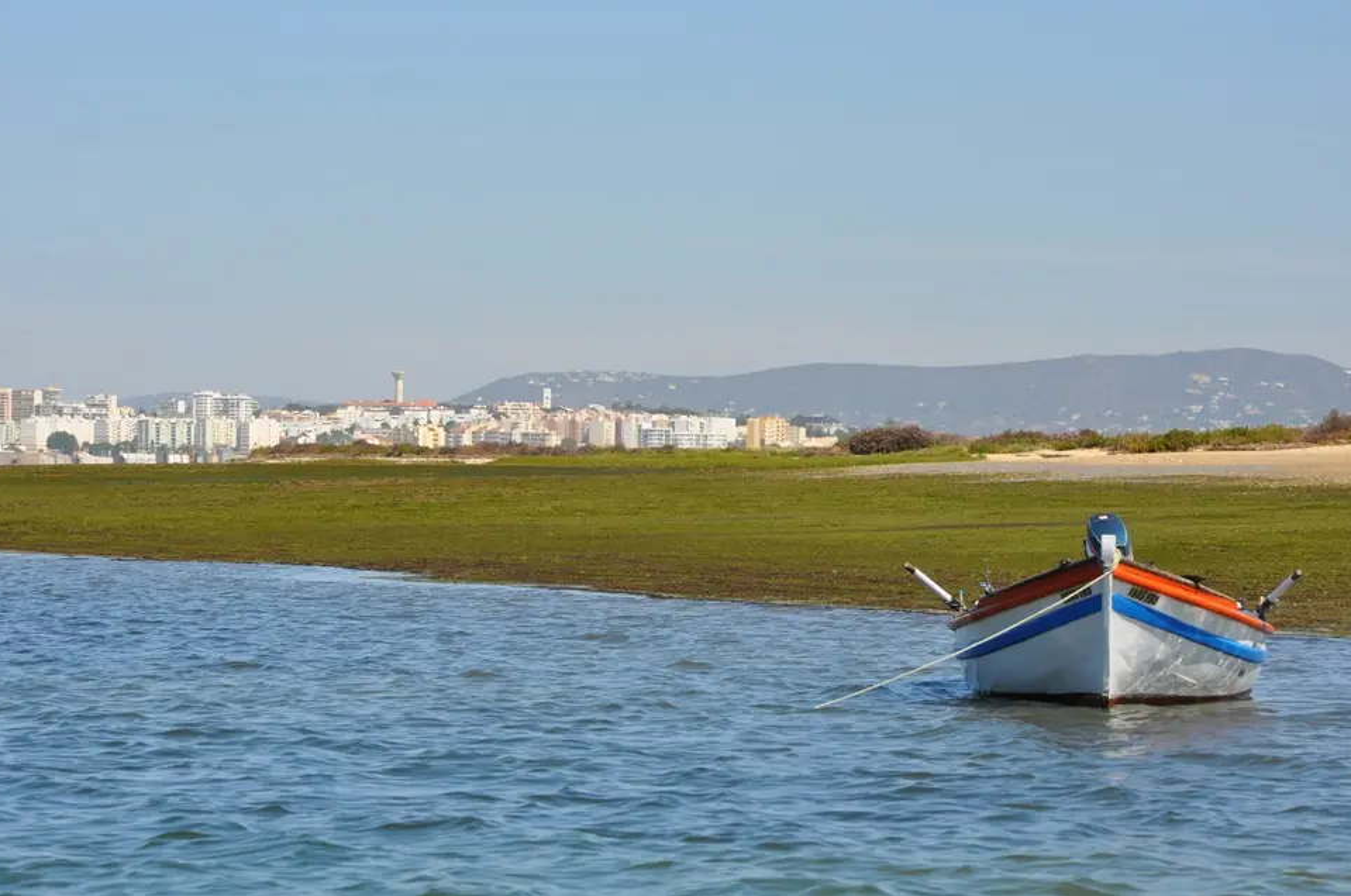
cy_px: 409
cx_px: 700
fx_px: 6427
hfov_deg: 12.0
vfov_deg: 8.0
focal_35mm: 172
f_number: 10
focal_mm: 105
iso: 200
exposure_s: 1/400
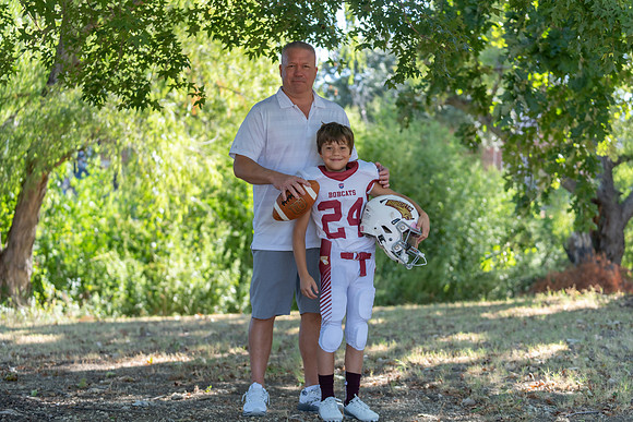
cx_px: 316
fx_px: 1231
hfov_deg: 28.8
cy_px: 211
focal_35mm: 70
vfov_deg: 19.5
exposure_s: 1/320
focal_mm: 70
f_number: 2.8
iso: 160
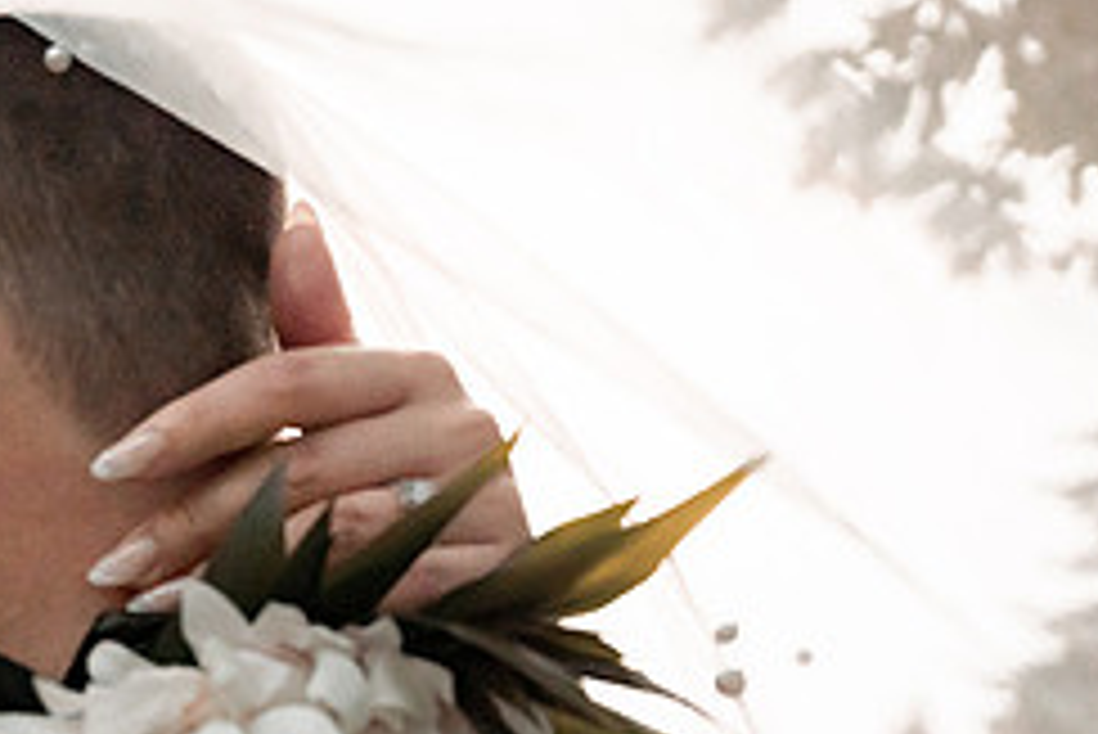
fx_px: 1739
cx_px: -126
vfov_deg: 23.5
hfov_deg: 31.0
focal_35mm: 57
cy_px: 565
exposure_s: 1/3200
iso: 1250
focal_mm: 24
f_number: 2.8
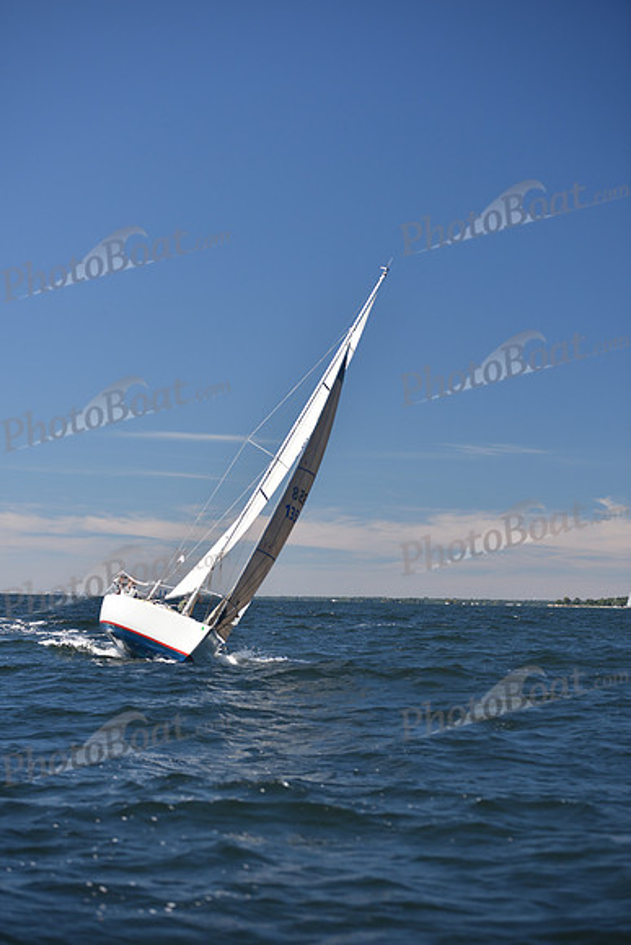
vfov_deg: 28.8
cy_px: 472
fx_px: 1839
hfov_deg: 19.5
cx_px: 316
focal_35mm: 70
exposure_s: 1/1000
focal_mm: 70
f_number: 3.5
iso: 200
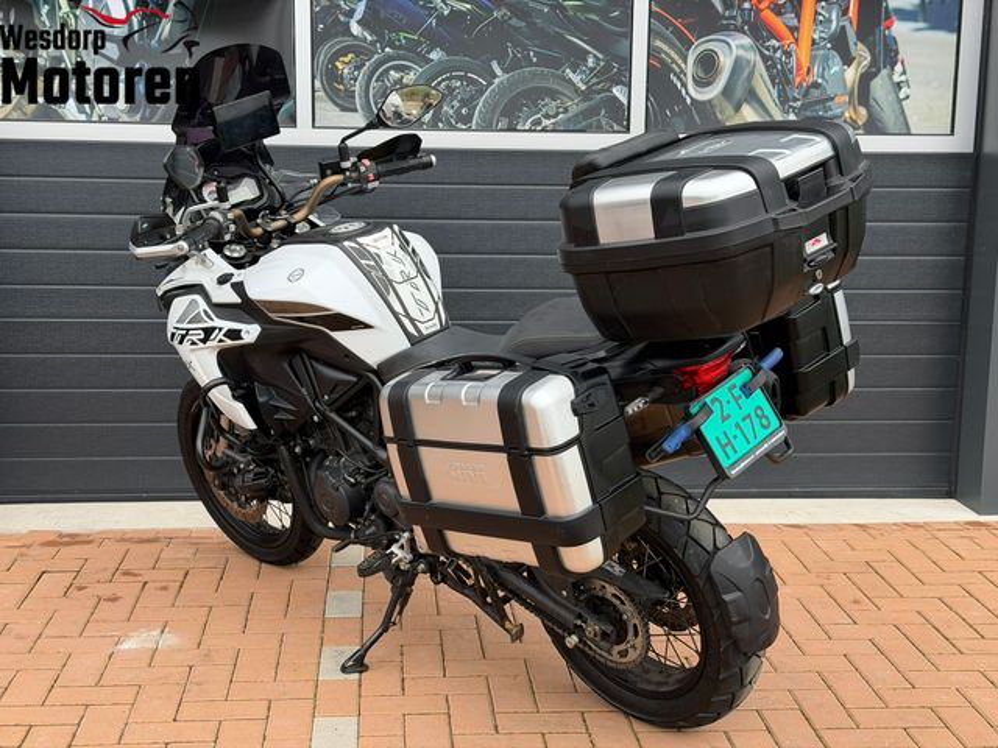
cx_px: 499
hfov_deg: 39.7
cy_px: 374
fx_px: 1384
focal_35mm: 48
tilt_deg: -8.3
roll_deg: -0.3
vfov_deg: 30.3
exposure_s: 1/578
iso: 100
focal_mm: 6.76
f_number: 1.78
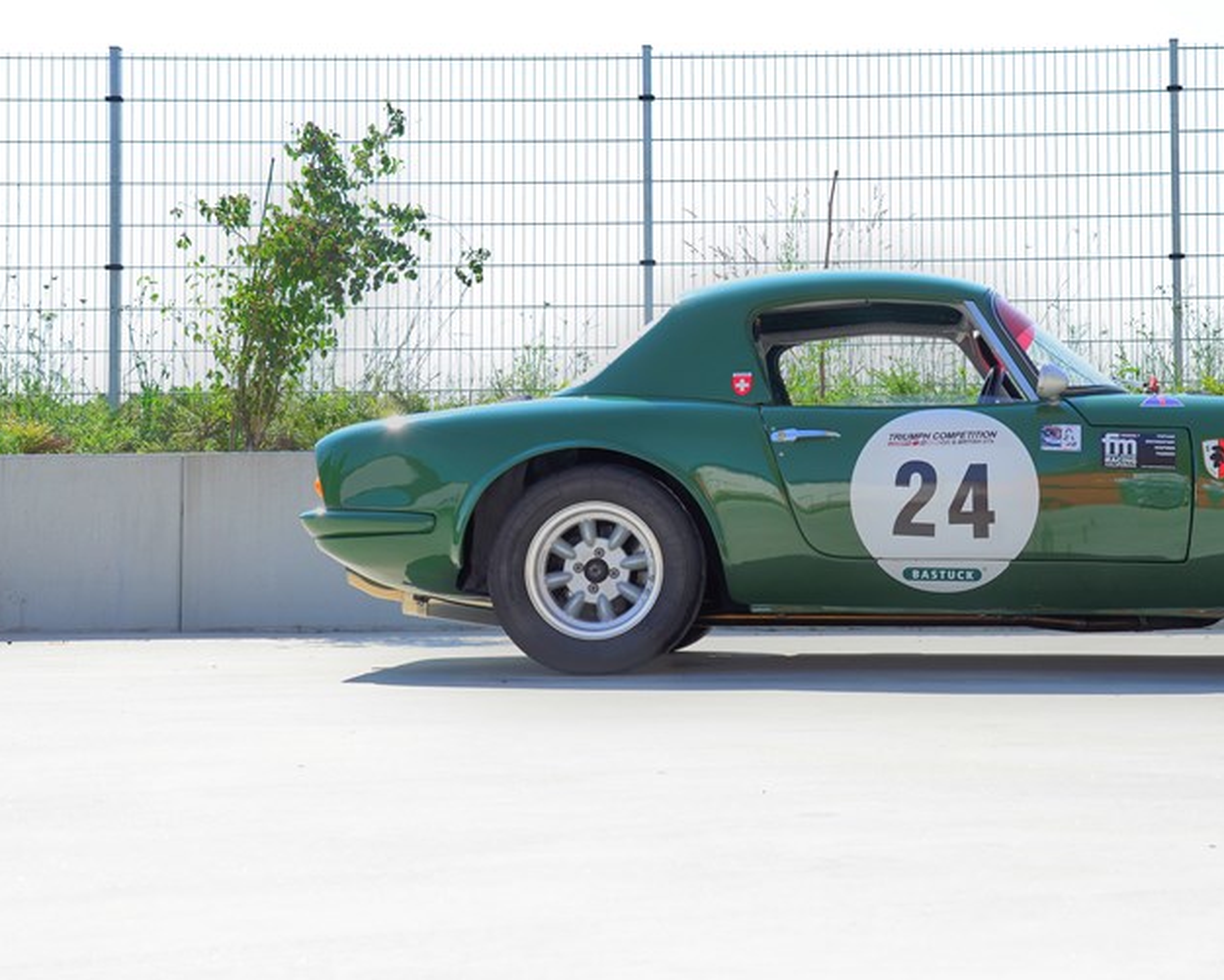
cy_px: 387
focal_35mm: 69
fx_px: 2500
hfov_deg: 27.1
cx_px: 917
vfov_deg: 22.1
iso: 200
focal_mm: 48
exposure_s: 1/250
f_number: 8
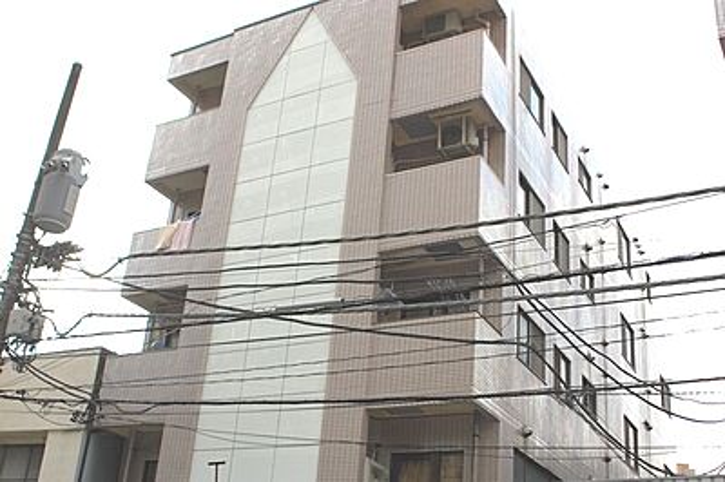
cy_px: 241
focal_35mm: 52
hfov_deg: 37.9
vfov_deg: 25.7
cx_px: 362
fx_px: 1056
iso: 200
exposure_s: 1/320
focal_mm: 35
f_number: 9
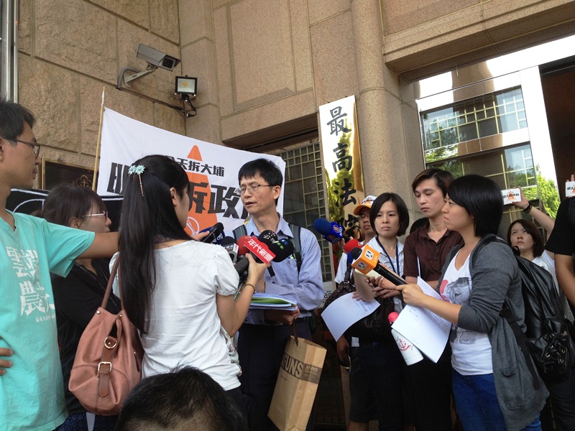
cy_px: 216
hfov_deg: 52.6
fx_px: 581
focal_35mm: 35
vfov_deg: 40.7
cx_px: 288
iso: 50
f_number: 2.4
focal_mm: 4.28
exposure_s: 1/290
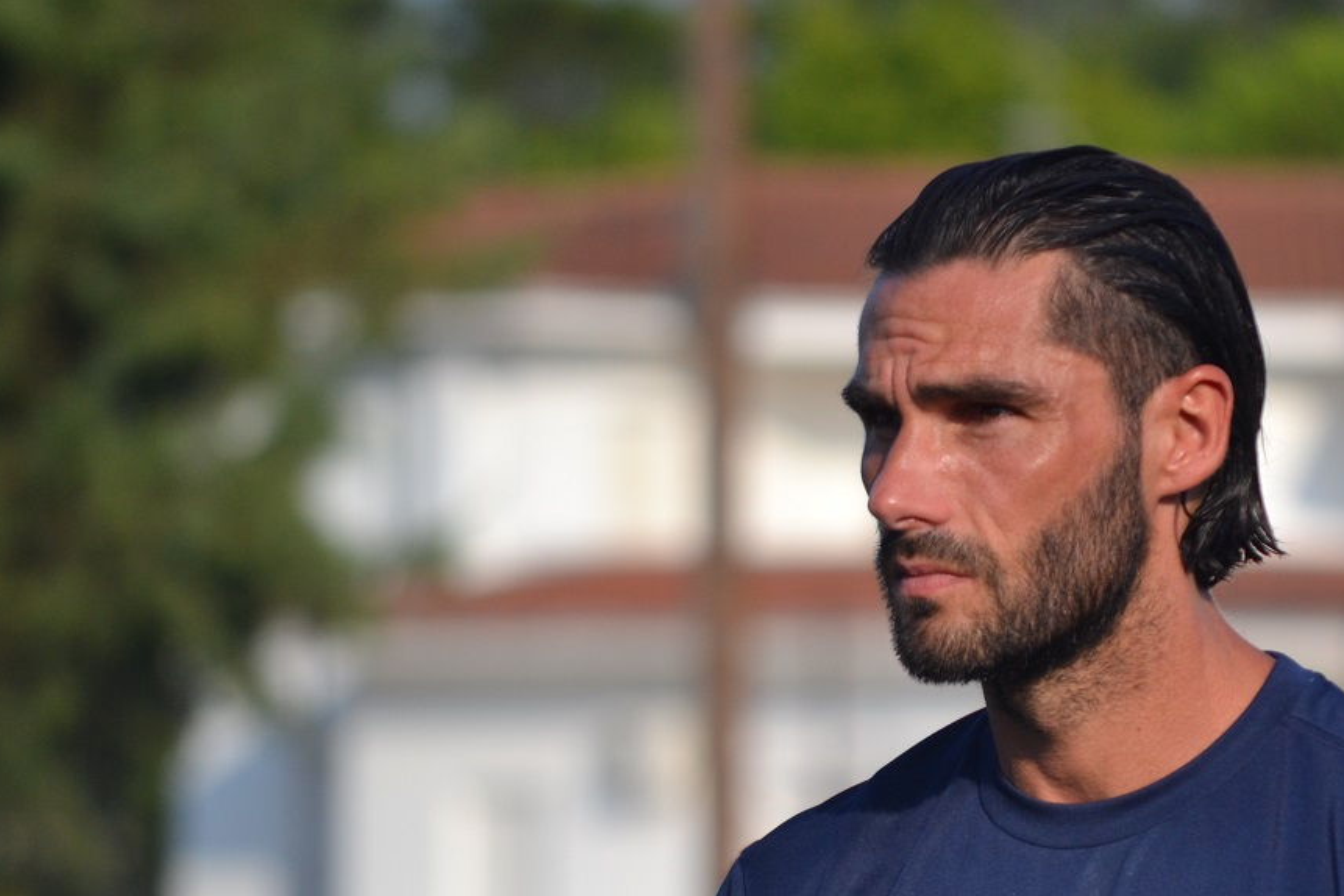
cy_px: 668
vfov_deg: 2.9
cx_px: 1019
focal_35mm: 482
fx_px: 17993
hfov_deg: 4.3
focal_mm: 200
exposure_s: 1/1600
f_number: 6.3
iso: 400
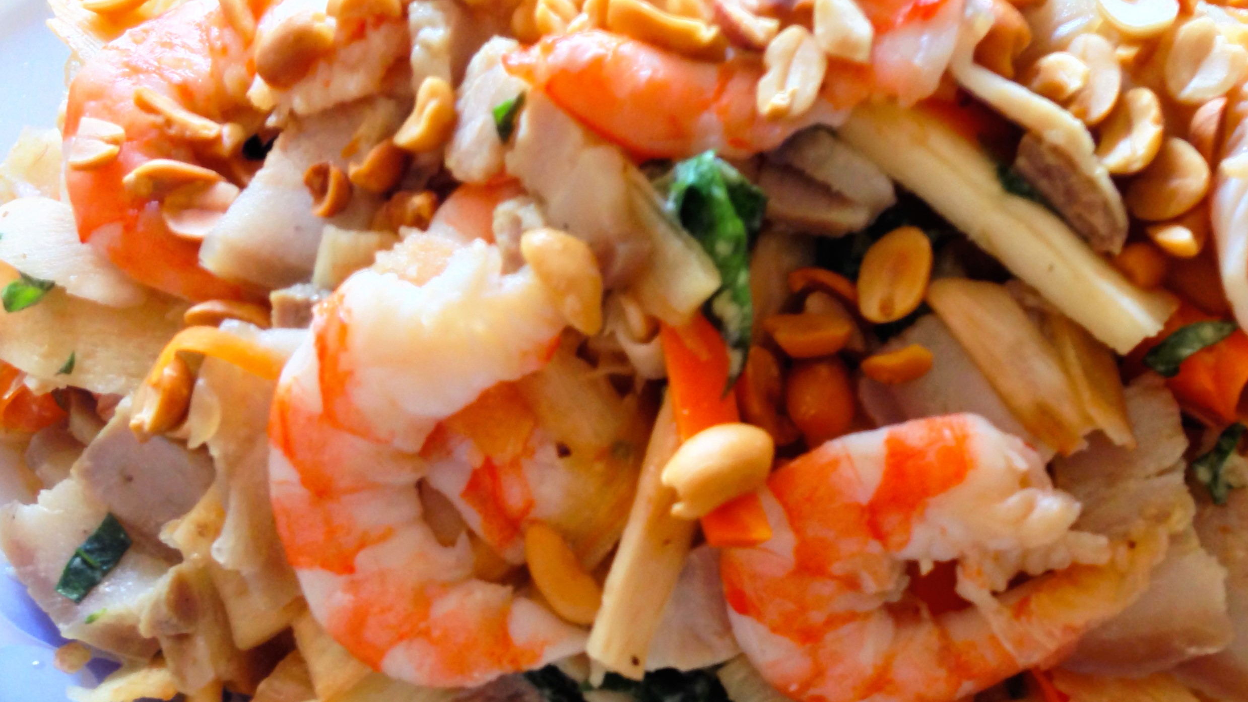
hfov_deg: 44.3
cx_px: 758
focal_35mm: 46
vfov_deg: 25.9
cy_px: 440
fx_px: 1522
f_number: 2.4
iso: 80
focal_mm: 4.12
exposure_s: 1/20
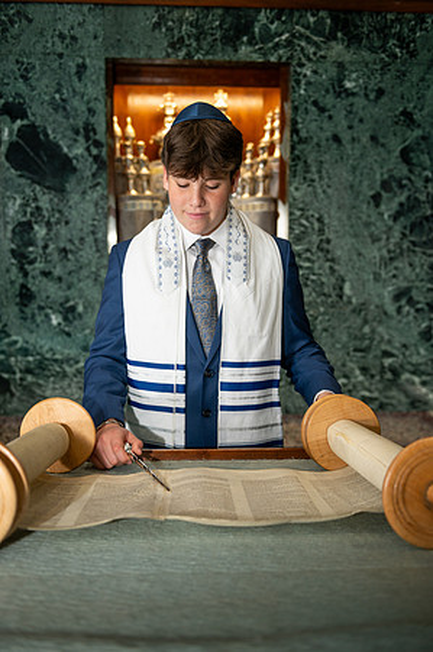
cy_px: 326
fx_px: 615
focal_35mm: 34
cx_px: 216
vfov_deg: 55.8
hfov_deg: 38.8
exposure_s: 1/200
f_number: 2.8
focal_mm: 34
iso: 100
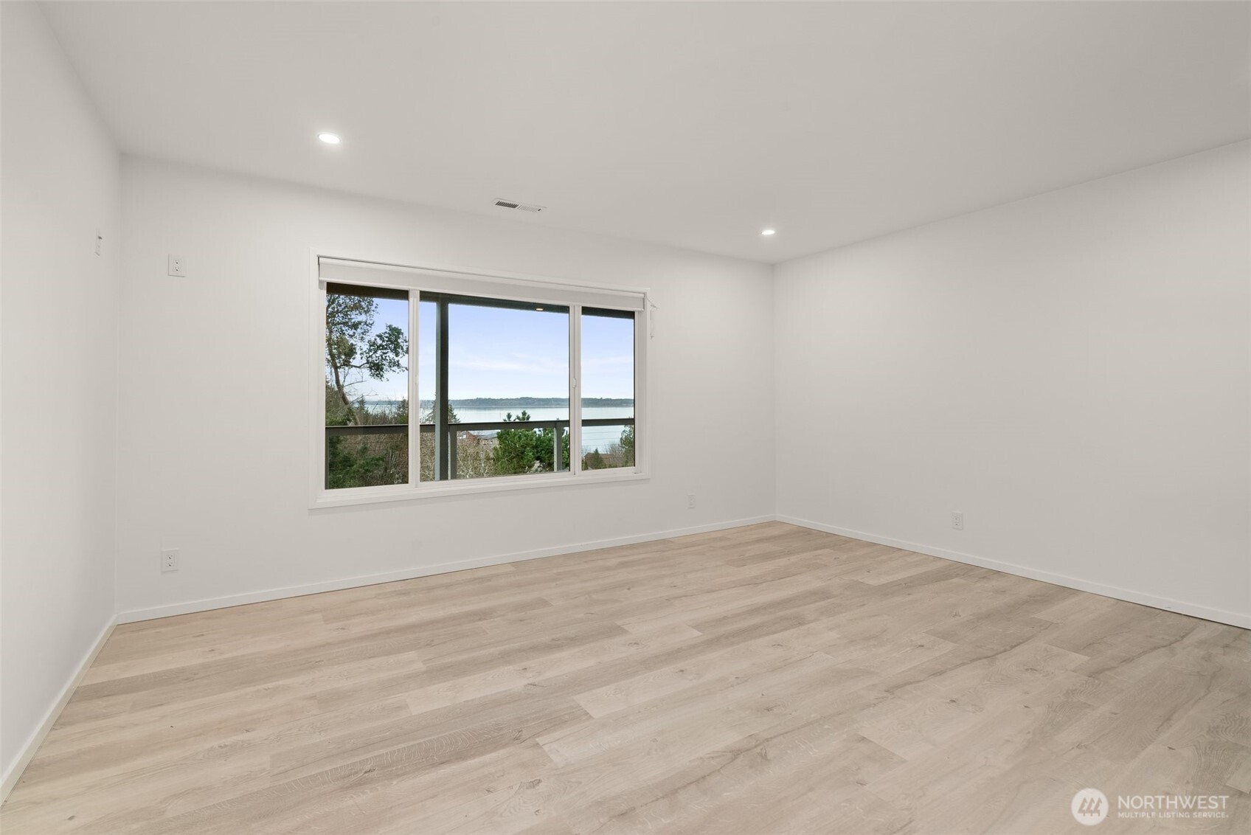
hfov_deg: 96.7
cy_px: 418
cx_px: 626
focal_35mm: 16
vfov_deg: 73.8
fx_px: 556
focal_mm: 16
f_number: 8
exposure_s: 1/8
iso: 500
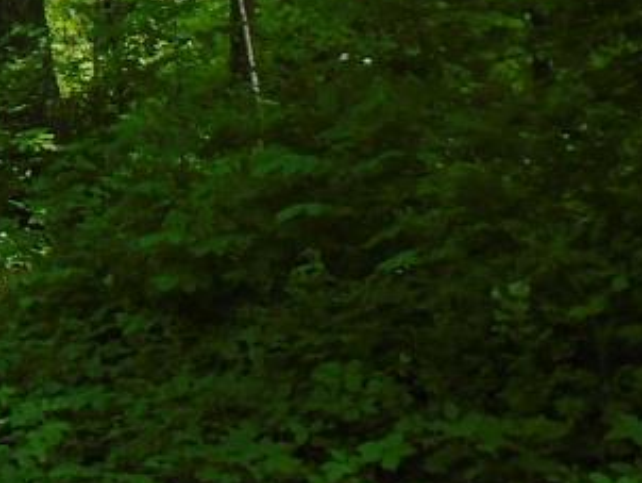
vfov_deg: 11.3
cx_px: -540
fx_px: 2394
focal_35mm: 129
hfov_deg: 13.6
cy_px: -61
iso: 100
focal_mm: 4.6
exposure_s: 1/250
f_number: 3.2
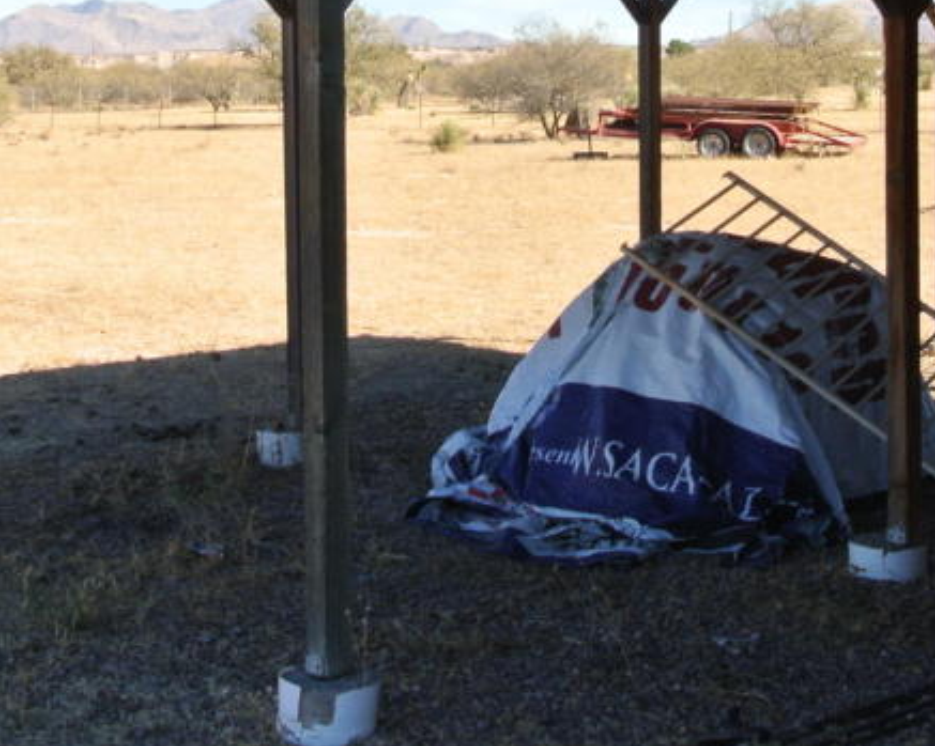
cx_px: 540
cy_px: 197
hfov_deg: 24.1
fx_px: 2185
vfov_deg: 19.3
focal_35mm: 79
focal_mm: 12.2
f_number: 13
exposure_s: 1/60
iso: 100
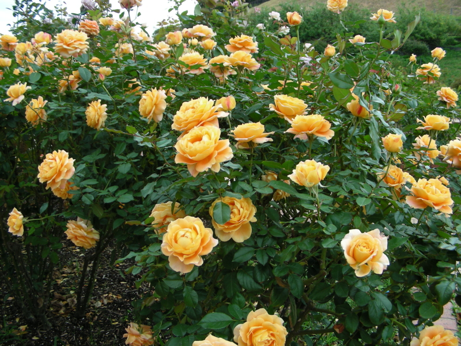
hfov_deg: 49.0
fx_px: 506
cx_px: 230
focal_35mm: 38
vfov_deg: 37.7
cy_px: 173
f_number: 3.5
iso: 50
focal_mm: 6.3
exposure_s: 1/117
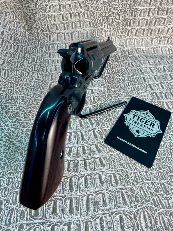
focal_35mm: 24
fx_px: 160
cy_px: 116
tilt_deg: -45.6
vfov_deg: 71.6
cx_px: 86
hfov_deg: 56.8
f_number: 2.2
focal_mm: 2.22
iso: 40
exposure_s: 1/120
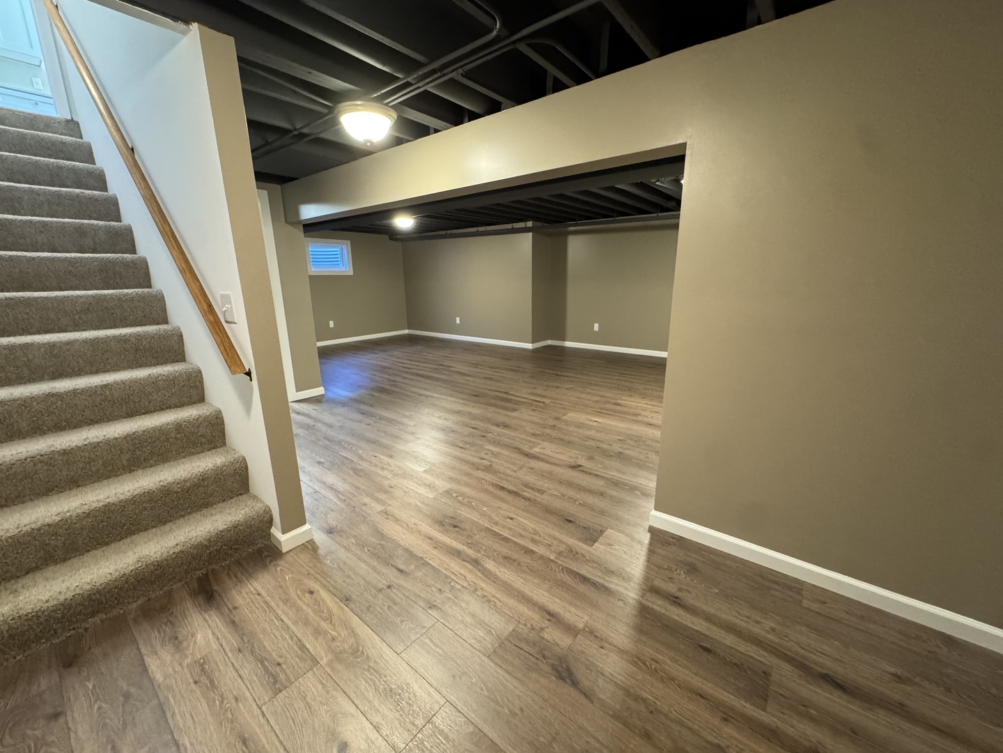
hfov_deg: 102.1
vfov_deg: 85.7
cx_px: 502
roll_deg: +0.5
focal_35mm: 14
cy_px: 376
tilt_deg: -14.9
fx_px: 406
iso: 800
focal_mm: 2.22
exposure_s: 1/60
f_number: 2.2
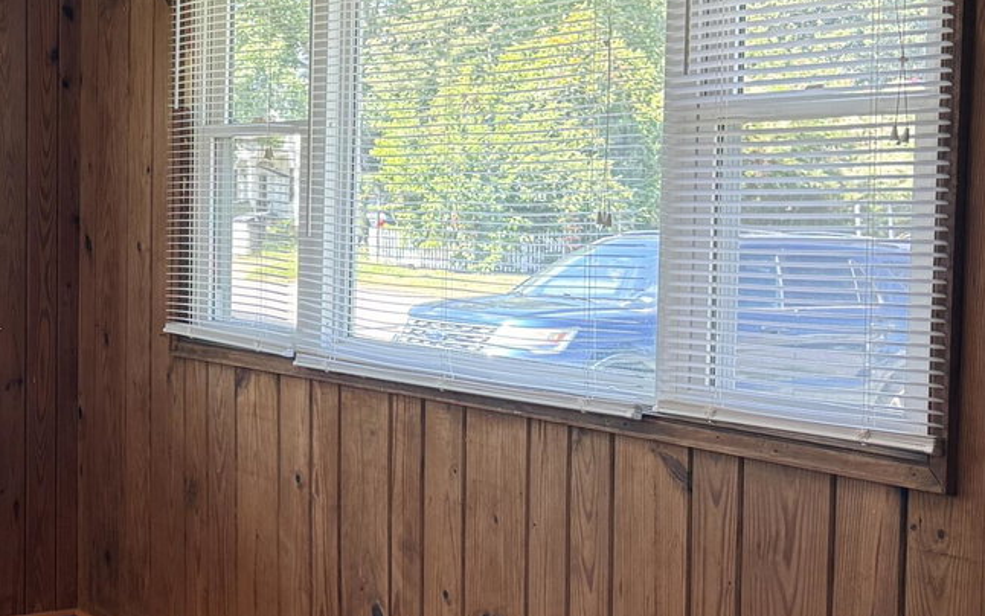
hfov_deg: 30.4
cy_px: 261
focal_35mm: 63
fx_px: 1691
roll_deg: -0.2
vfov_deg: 20.6
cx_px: 21
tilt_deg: -1.9
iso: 200
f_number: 1.78
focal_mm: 6.76
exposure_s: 1/117
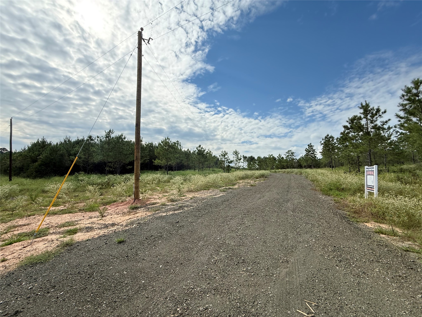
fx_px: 171
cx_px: 211
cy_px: 158
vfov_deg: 85.7
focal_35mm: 14
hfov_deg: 102.1
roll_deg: +0.1
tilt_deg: +5.5
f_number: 2.2
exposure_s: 1/1211
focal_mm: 2.22
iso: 64
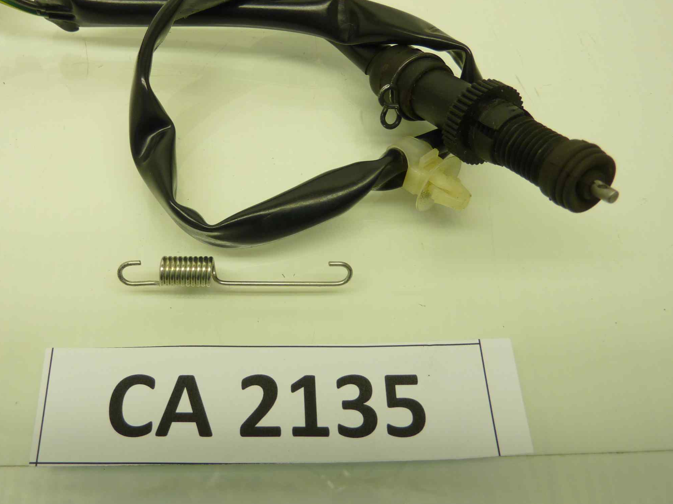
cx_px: 251
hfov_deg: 56.1
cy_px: 213
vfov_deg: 44.0
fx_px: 622
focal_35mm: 32
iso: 80
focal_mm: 4.1
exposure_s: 1/30
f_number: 3.3
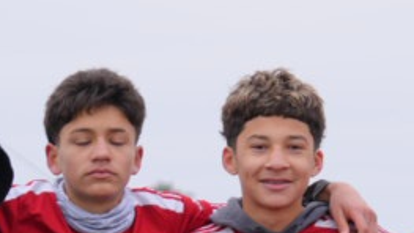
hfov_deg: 4.7
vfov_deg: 2.7
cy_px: 417
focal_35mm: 451
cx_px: 907
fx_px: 4951
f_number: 4.5
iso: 100
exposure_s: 1/323
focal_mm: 70
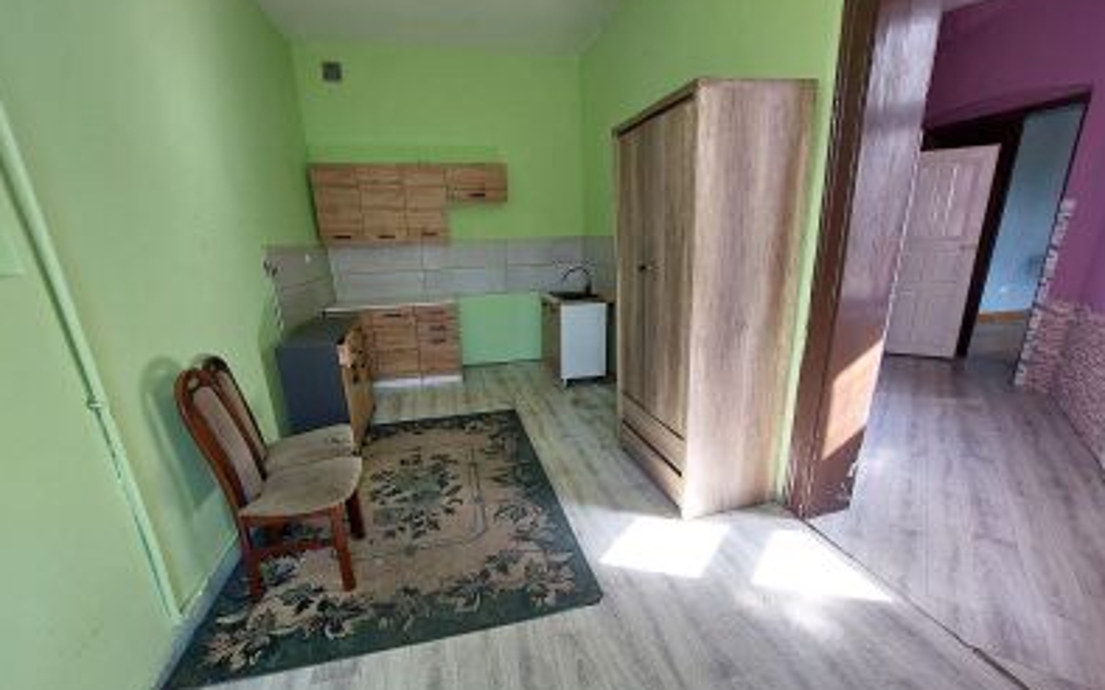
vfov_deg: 78.3
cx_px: 552
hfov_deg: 105.3
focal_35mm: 14
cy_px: 387
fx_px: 421
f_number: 2.2
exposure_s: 1/50
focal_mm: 1.74
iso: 80
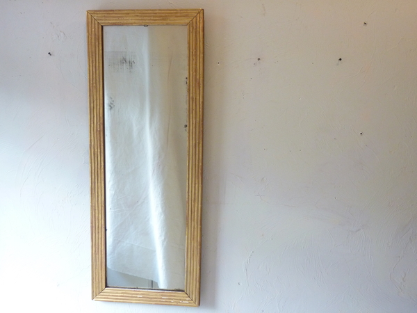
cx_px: 208
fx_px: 506
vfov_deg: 34.3
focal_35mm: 42
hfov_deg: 44.8
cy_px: 156
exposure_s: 1/30
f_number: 3.7
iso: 320
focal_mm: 6.9
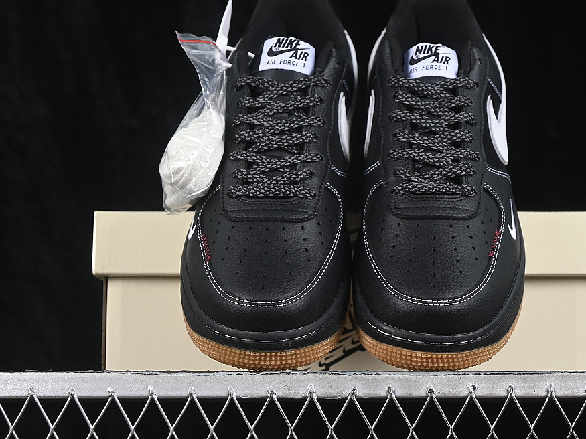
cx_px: 359
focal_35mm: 89
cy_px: 222
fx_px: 1506
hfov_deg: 22.0
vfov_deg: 16.6
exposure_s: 1/60
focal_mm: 50
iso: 160
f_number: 6.3
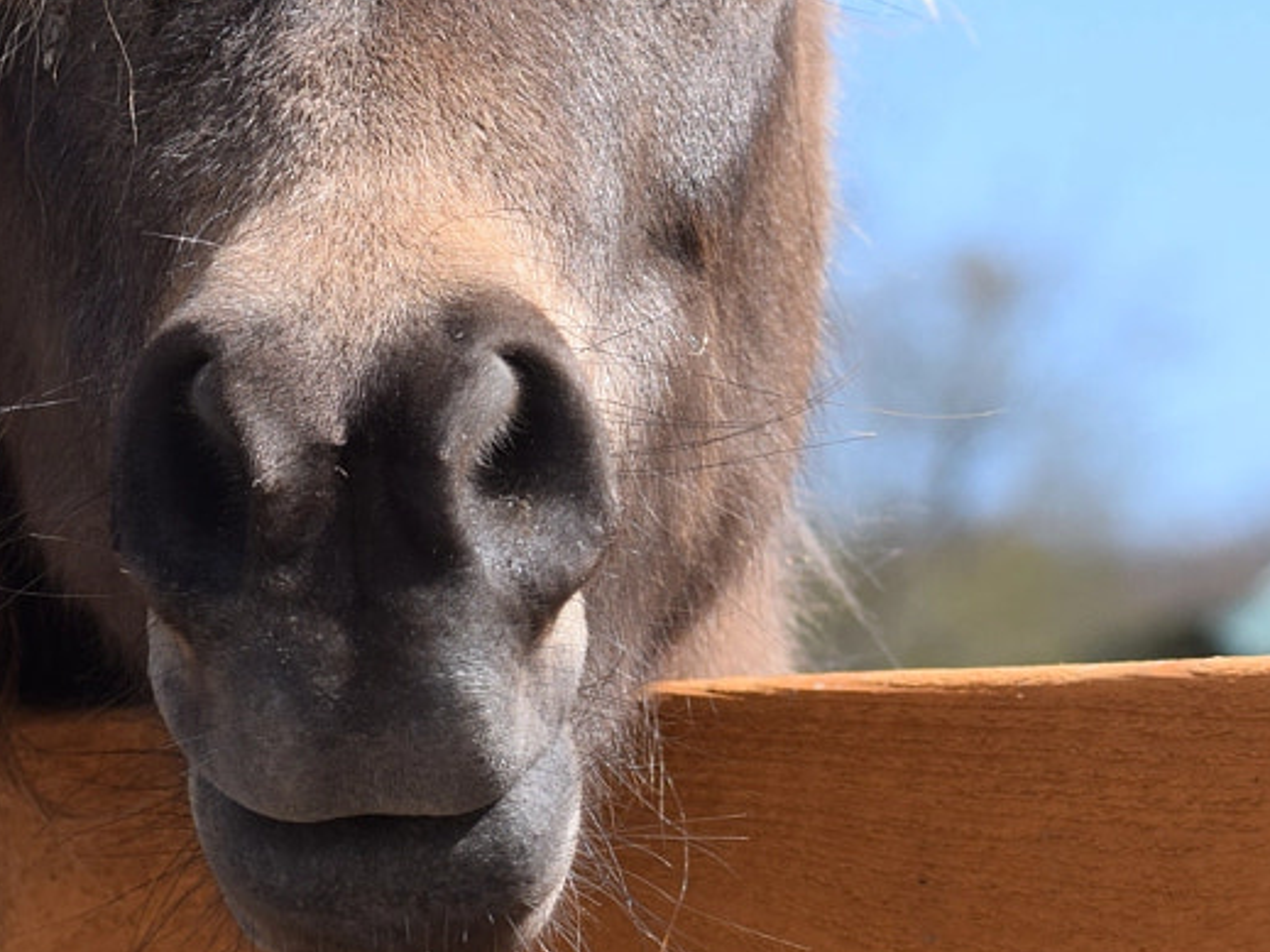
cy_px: 37
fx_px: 11407
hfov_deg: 6.4
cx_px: 257
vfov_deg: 4.8
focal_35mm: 311
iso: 200
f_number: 6.3
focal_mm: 70
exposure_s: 1/640
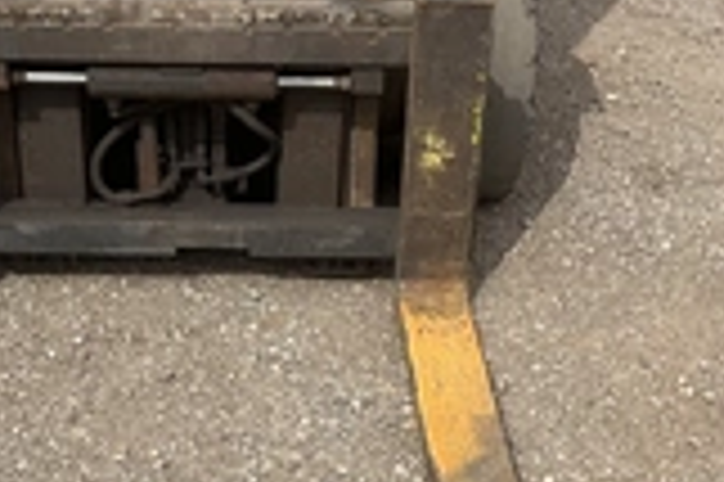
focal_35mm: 75
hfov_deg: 27.0
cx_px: 283
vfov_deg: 17.8
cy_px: 459
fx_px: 1507
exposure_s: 1/1451
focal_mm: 3
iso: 25
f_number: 1.8
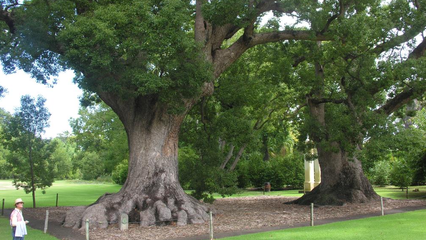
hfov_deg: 51.6
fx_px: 441
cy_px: 119
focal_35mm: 39
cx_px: 210
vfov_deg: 30.4
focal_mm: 8.9
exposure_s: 1/73.8
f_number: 4
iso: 50
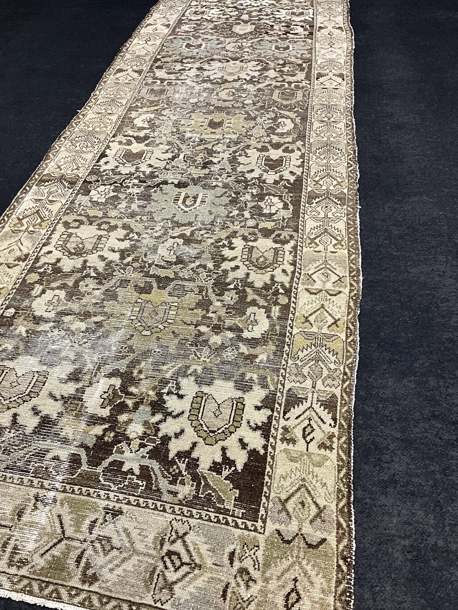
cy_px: 329
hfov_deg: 41.8
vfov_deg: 53.9
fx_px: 600
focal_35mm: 34
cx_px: 211
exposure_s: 1/60
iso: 80
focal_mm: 3
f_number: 1.8
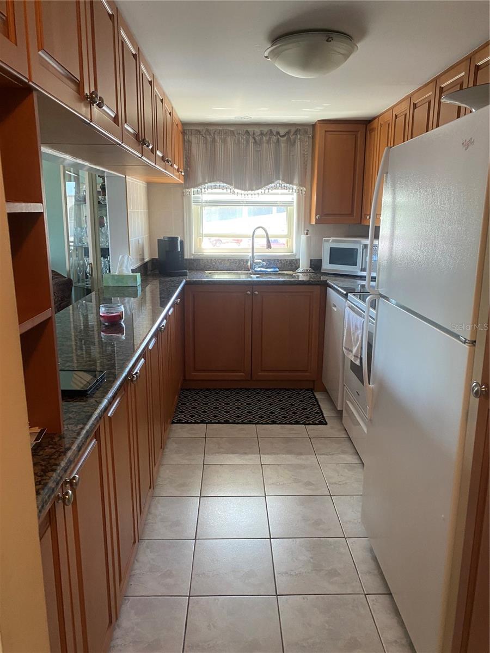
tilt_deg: -9.1
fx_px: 491
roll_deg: +1.4
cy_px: 326
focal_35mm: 26
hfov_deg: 53.1
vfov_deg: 67.3
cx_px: 245
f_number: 1.8
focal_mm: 4.25
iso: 125
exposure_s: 1/60
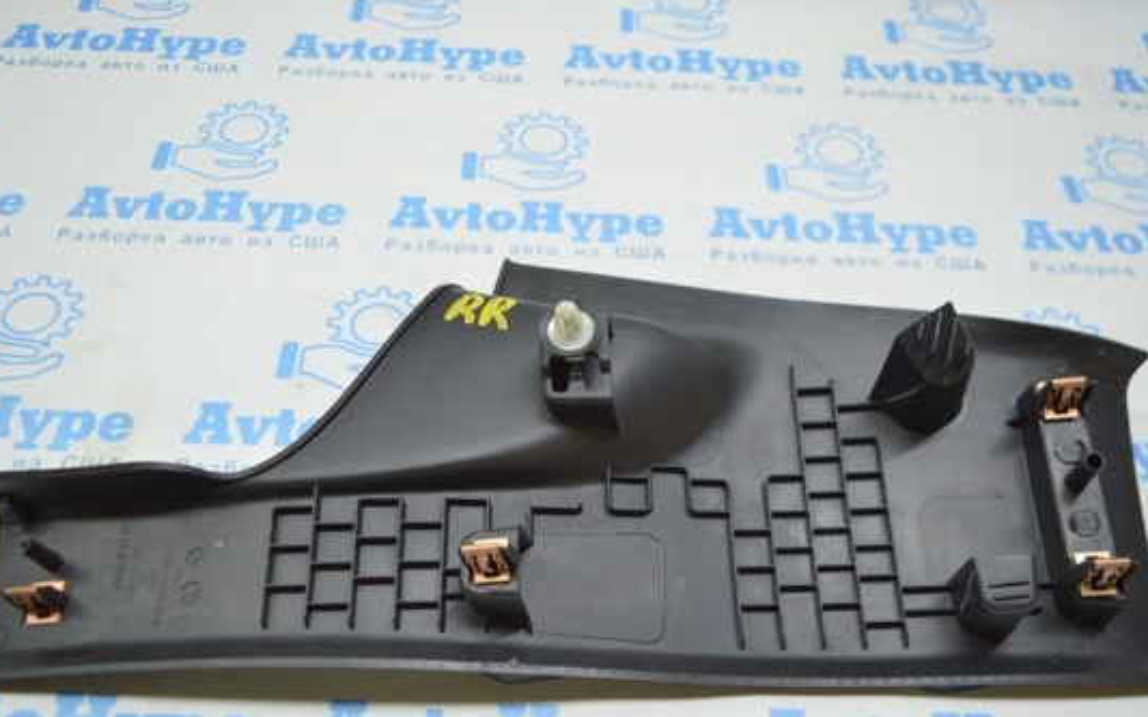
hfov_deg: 58.1
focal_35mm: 33
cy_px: 436
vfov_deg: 38.1
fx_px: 1032
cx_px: 530
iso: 400
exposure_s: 1/60
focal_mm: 18
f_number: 3.5
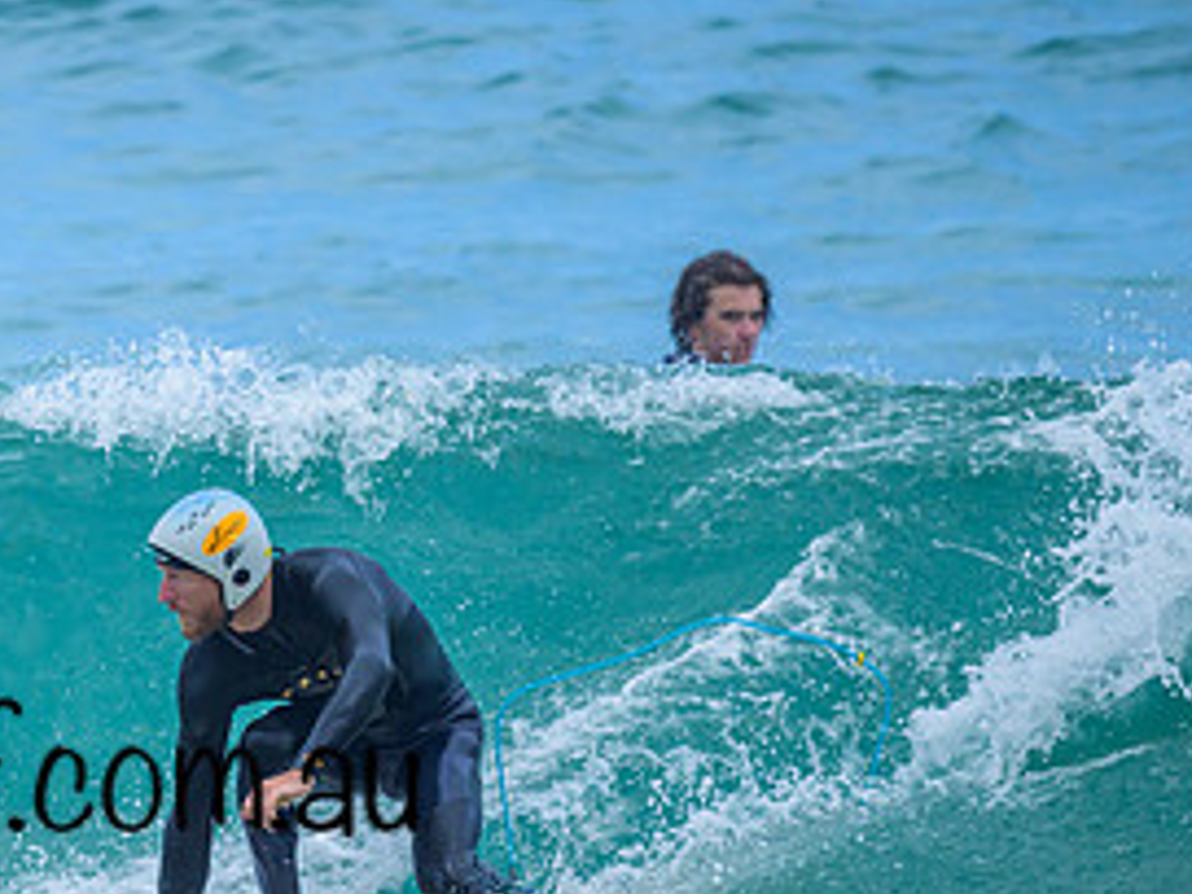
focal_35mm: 2251
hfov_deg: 0.9
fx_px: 77513
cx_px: 89
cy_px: 489
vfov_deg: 0.7
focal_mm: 800
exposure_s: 1/2500
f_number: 6.3
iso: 640
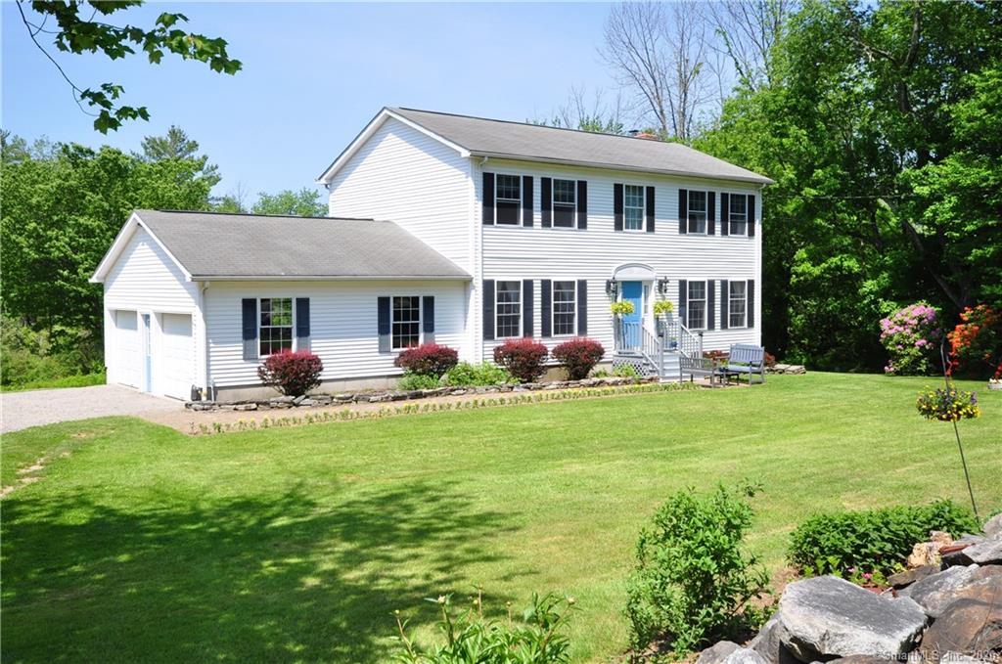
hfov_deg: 62.0
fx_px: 834
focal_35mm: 30
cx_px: 501
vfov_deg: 43.5
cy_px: 332
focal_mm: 20
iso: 200
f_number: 9
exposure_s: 1/250
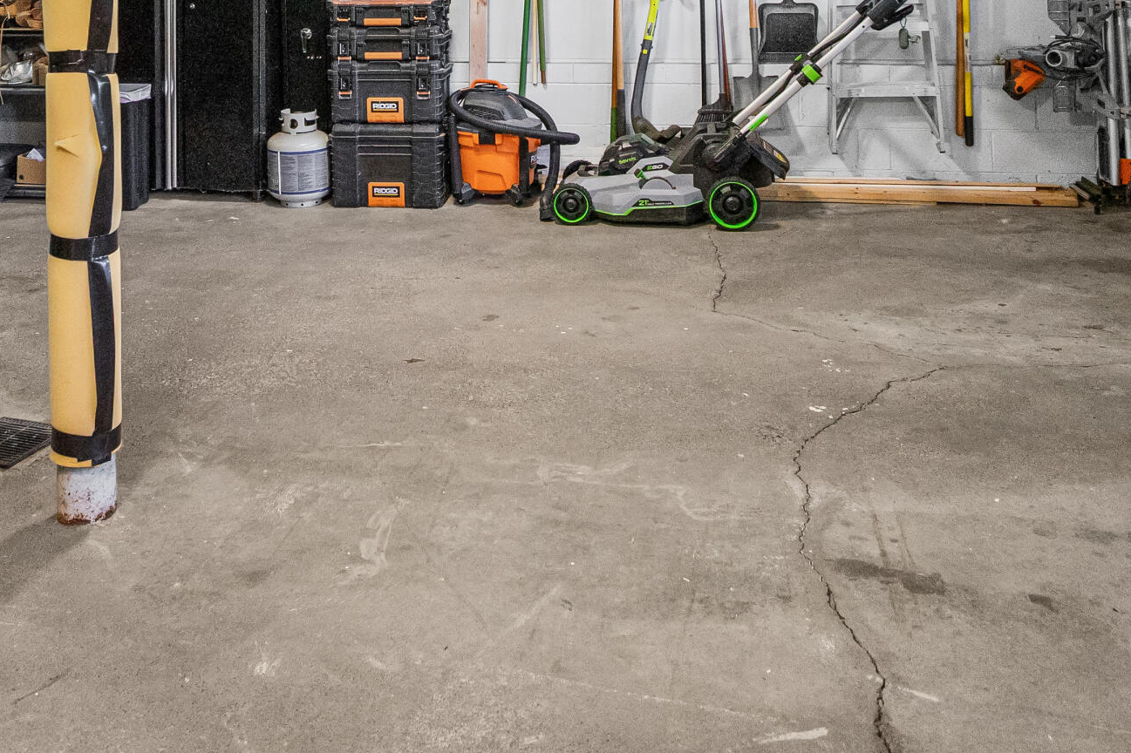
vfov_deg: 32.2
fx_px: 1162
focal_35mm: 37
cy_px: -47
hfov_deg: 51.7
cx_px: 487
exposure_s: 1/160
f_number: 4
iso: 1600
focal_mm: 16
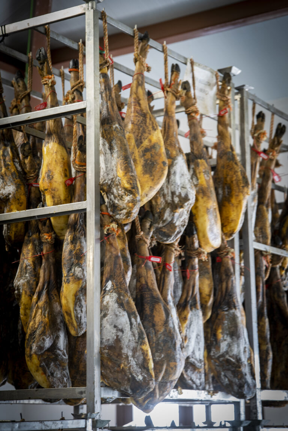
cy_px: 216
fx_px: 1032
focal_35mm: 86
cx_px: 144
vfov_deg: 23.6
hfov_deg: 15.9
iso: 1000
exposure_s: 1/15
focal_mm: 86
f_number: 3.2
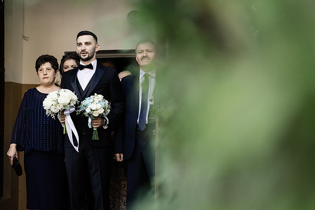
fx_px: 669
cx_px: 126
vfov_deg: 17.9
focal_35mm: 76
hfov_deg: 26.4
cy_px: 101
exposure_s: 1/400
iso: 500
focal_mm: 63
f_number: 2.8
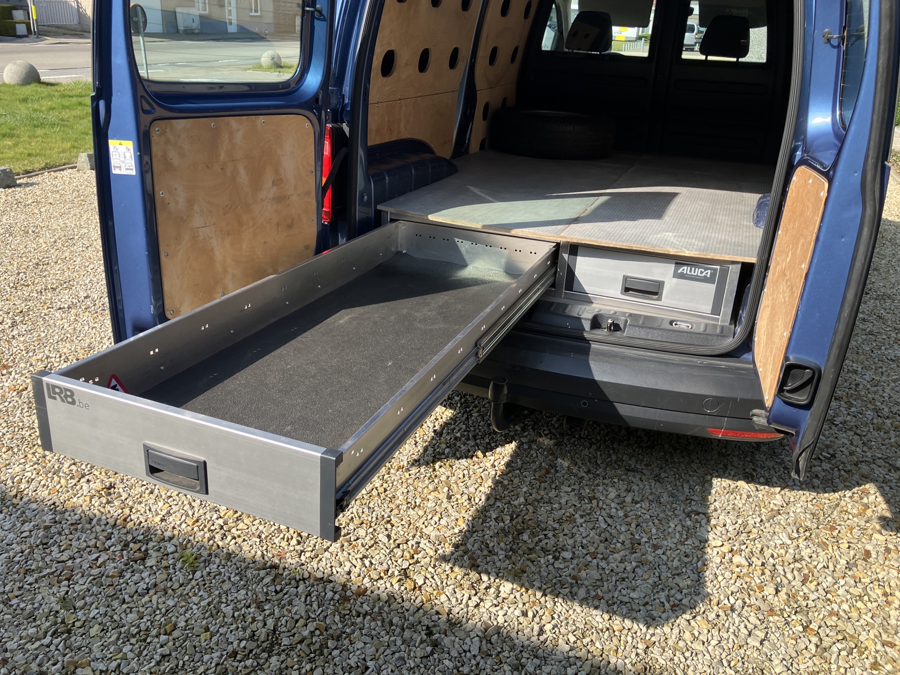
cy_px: 338
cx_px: 450
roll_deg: -2.9
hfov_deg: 63.4
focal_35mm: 28
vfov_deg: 49.7
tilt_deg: -21.2
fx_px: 728
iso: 32
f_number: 1.8
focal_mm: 3.99
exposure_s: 1/810
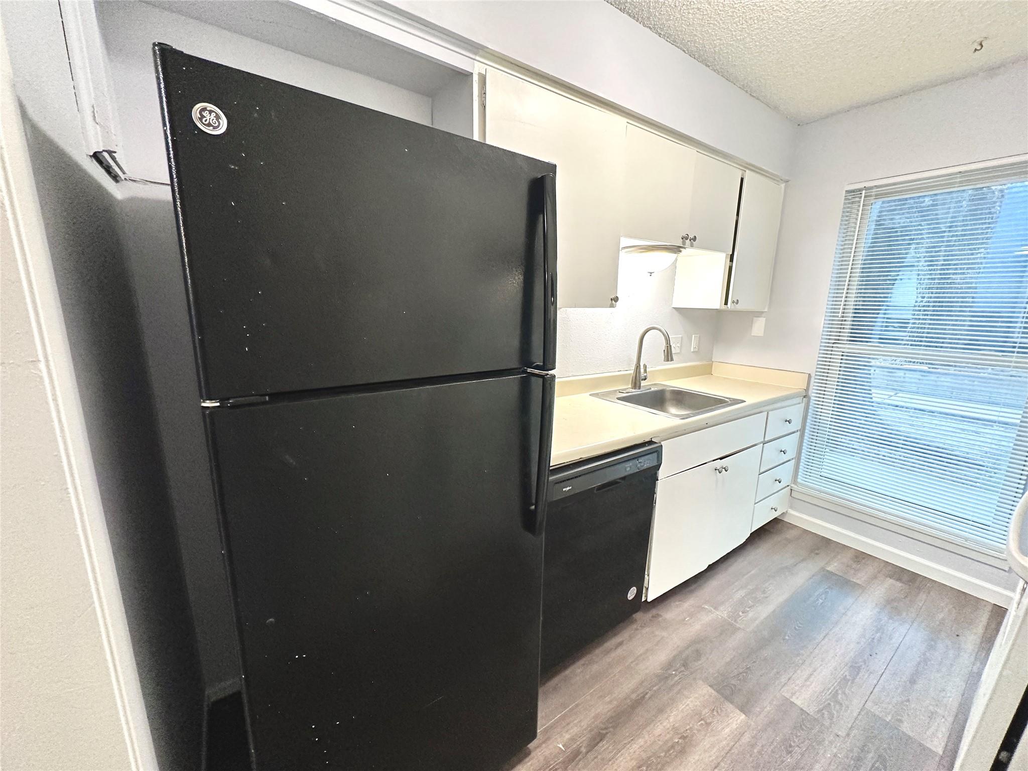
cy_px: 386
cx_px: 514
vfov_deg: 85.7
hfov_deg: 102.1
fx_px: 416
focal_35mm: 14
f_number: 2.2
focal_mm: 2.22
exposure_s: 1/120
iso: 320
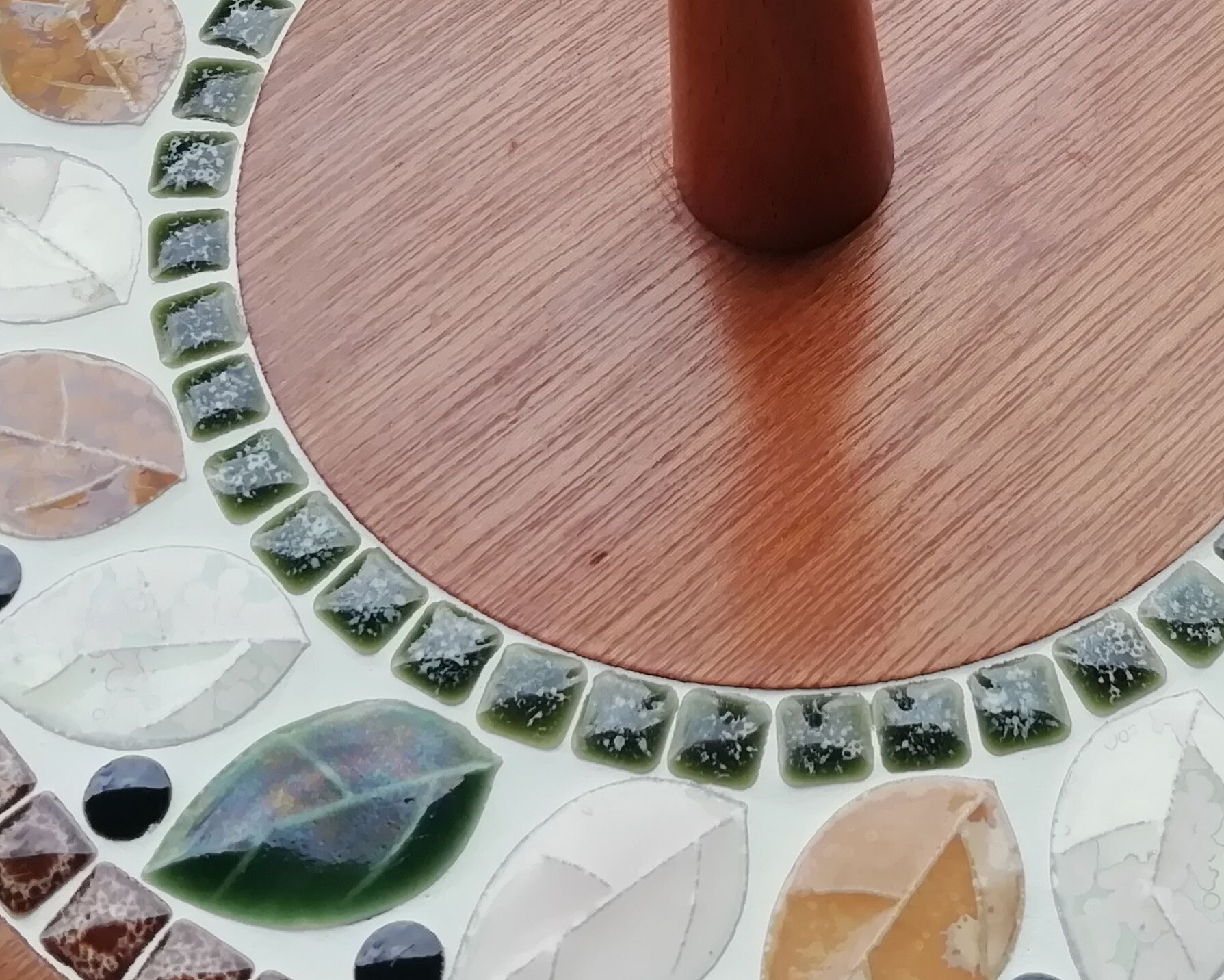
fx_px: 2138
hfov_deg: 31.6
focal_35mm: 59
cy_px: 296
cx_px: 848
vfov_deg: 25.6
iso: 50
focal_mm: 3.21
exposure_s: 1/274
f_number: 2.2
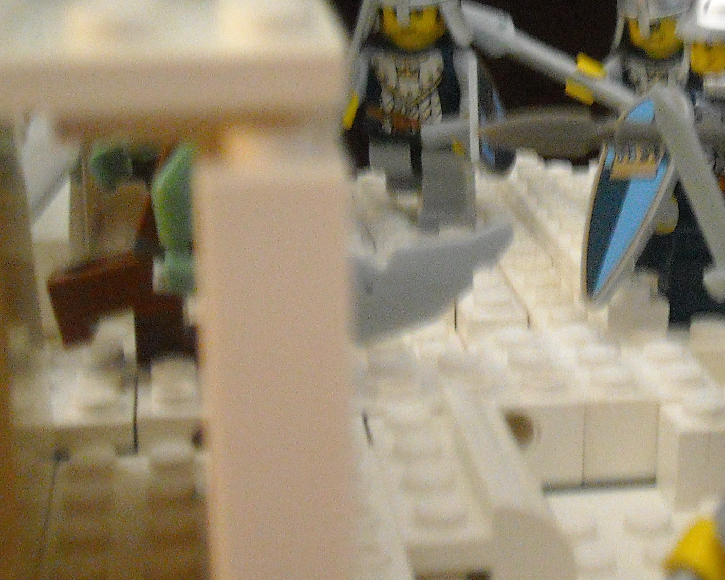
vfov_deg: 19.4
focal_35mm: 79
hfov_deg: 23.9
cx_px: 554
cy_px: 246
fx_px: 1695
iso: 541
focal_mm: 5.7
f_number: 2.8
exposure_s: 1/8
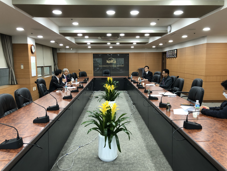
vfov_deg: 49.7
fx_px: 184
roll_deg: +0.9
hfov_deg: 63.4
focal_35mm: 28
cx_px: 114
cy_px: 86
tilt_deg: -6.1
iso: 40
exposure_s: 1/15
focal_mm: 4
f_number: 1.8
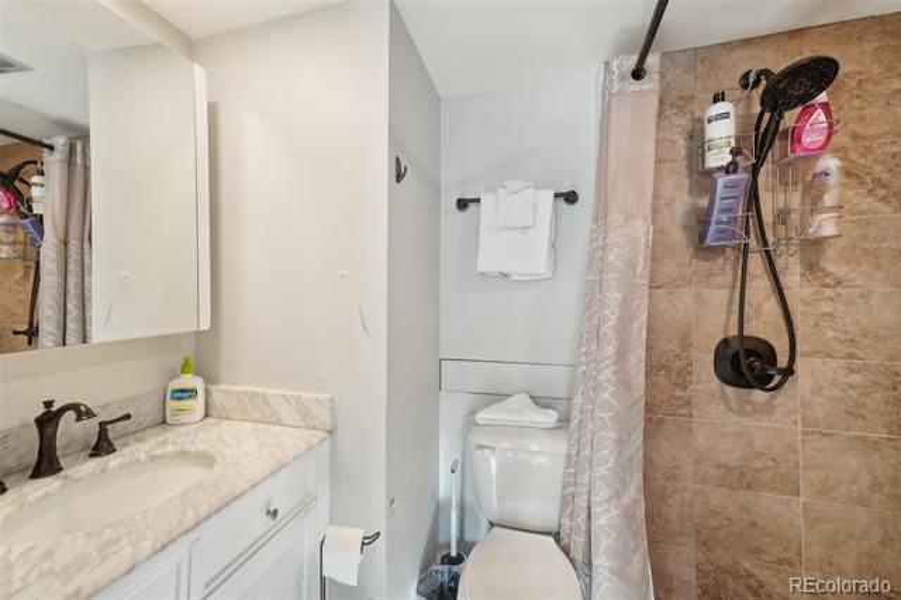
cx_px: 450
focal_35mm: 15
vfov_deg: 77.3
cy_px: 300
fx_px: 375
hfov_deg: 100.4
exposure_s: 1/25
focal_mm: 10
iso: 400
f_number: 8
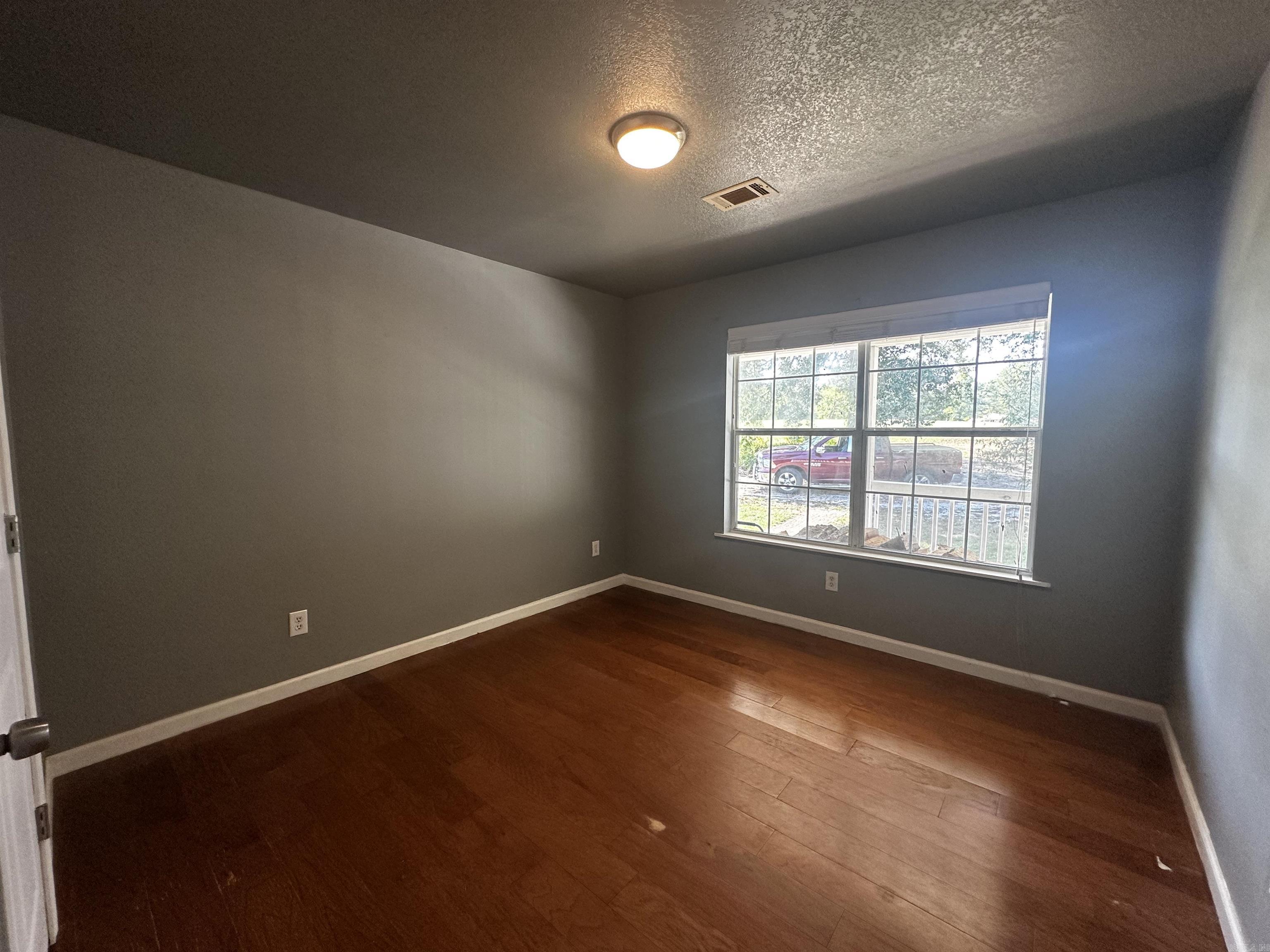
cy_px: 476
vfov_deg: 85.7
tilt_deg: -4.8
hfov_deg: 102.1
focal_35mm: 14
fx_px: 514
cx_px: 635
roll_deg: +0.4
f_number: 2.2
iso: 200
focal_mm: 2.22
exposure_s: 1/120
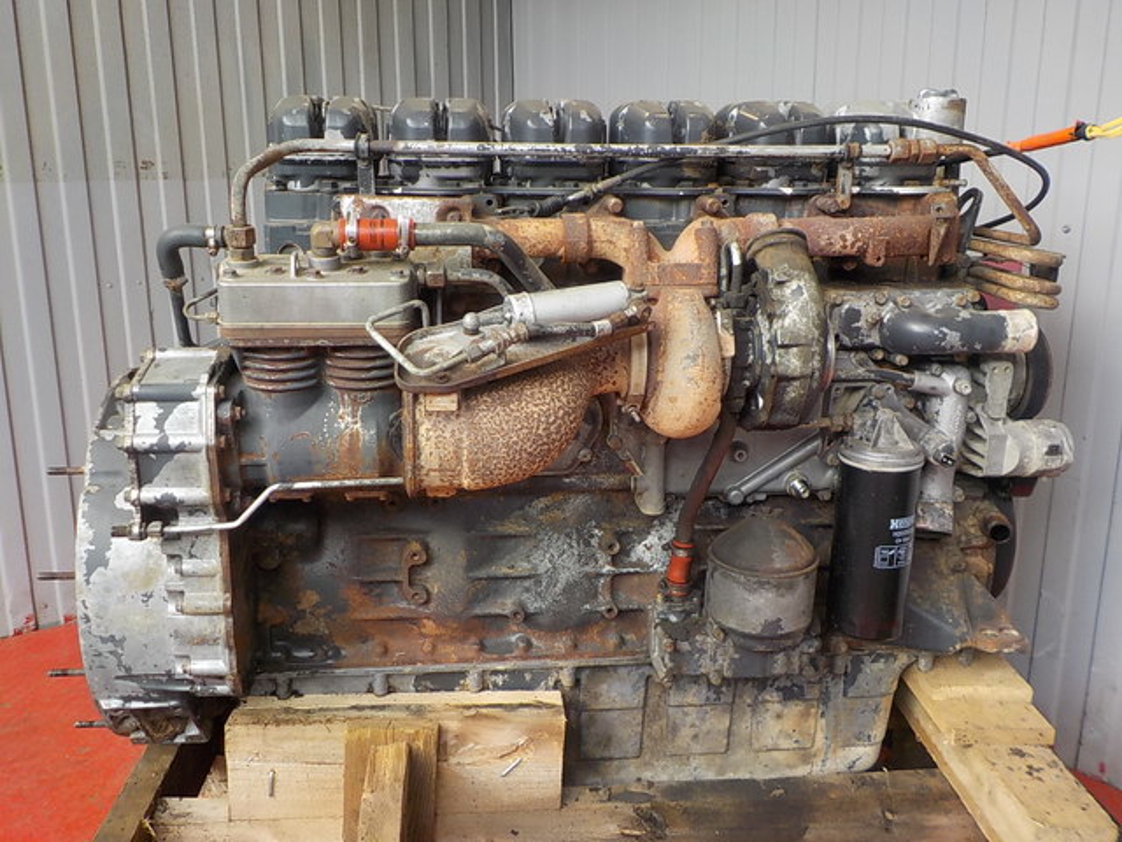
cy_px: 421
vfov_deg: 46.8
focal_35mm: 30
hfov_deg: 60.0
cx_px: 561
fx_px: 972
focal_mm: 4.1
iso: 125
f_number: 3.3
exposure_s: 1/125
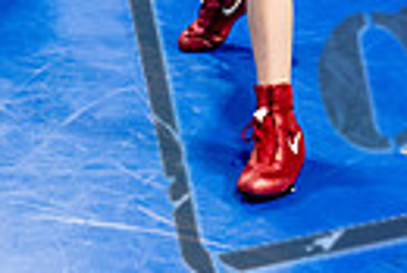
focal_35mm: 165
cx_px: 81
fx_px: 1867
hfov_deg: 12.4
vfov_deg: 8.0
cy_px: -249
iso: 5000
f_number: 2.8
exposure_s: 1/800
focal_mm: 25
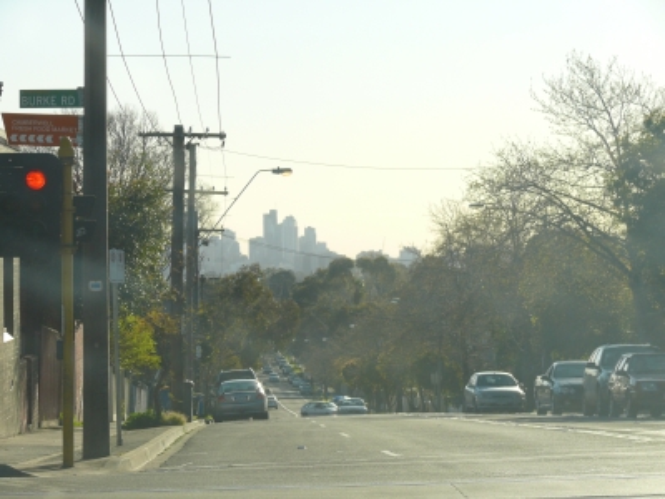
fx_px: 2632
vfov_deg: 10.8
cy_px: 250
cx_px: 332
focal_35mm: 137
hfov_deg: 14.4
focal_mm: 28.9
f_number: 5.6
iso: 100
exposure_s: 1/400
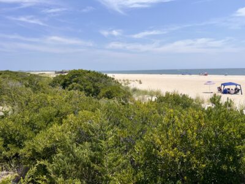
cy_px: 92
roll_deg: +1.2
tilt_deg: -8.3
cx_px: 122
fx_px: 184
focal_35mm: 26
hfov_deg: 67.3
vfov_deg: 53.1
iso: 50
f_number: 1.5
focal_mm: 5.7
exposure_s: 1/6579
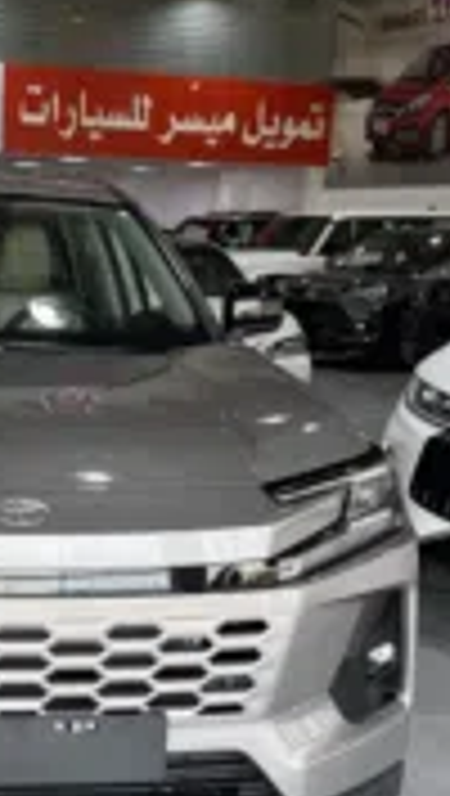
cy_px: 508
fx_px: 1247
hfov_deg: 19.7
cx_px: -22
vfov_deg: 35.2
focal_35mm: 59
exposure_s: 1/140
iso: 64
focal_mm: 6.76
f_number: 1.78
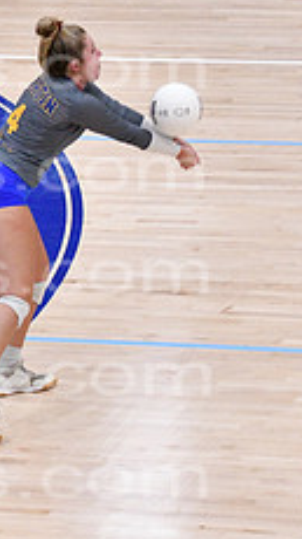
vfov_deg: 7.3
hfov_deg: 4.0
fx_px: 4242
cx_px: -321
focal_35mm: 297
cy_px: 123
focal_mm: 75
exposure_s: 1/1000
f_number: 3.2
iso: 6400
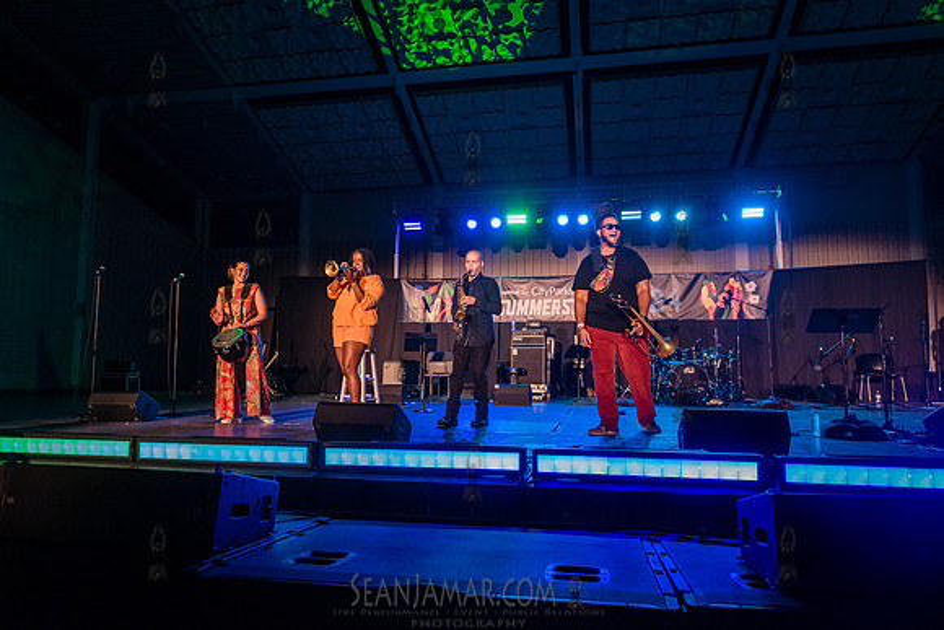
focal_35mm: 24
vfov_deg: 53.2
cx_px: 472
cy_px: 315
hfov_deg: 73.7
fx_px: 629
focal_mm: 24
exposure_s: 1/500
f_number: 4
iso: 3200
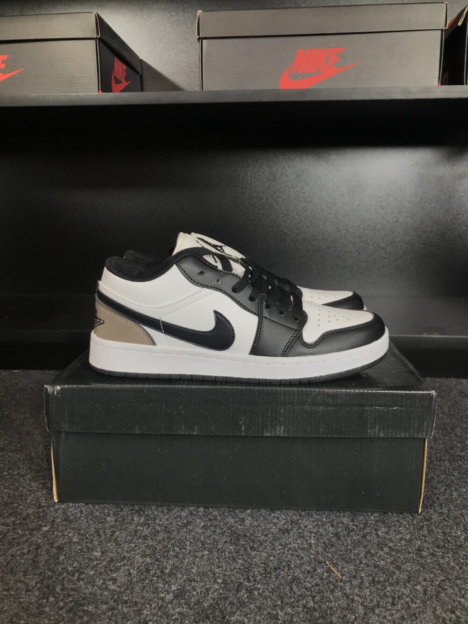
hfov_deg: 49.8
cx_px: 234
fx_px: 505
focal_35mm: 28
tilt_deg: -11.2
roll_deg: -0.1
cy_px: 312
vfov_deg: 63.4
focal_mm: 3.99
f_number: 1.8
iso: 32
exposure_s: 1/100
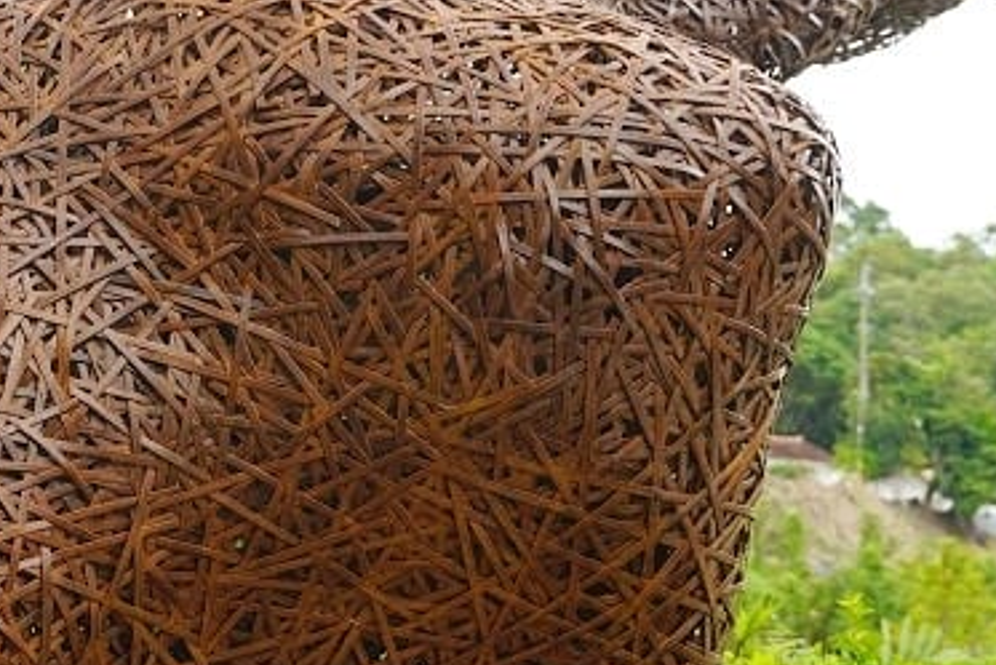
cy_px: 441
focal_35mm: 90
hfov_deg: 21.7
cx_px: -19
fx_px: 2491
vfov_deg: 15.2
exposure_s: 1/60
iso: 100
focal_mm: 28
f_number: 4.5
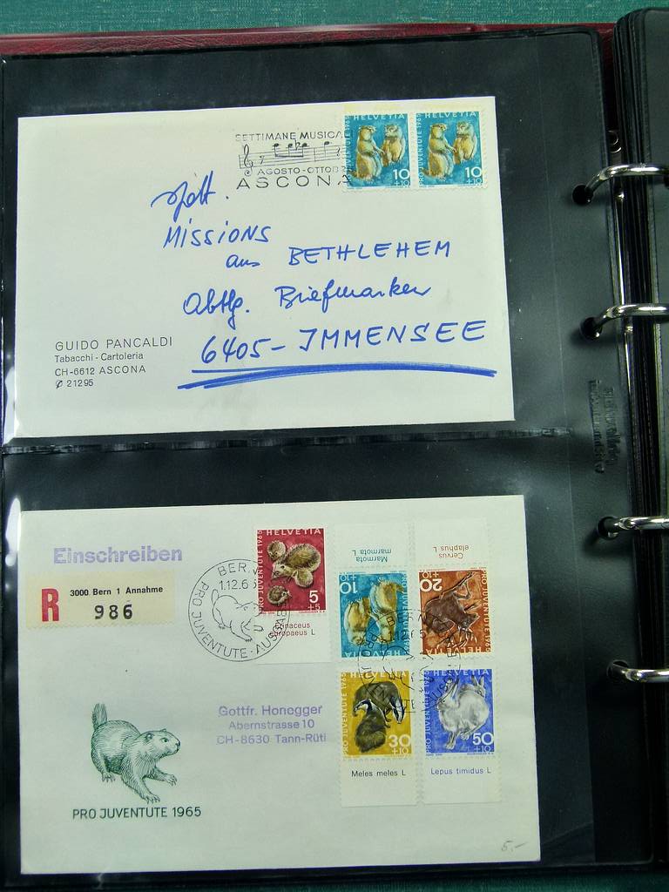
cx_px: 334
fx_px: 1005
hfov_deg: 36.8
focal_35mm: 39
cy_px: 446
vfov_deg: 47.9
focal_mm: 7.1
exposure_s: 1/100
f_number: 4
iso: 160
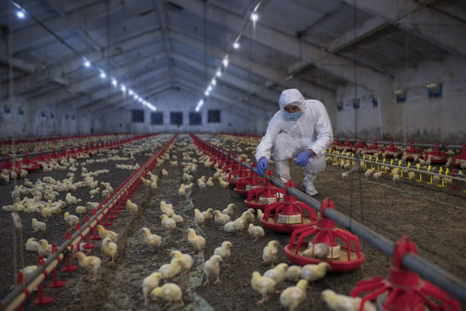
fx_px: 453
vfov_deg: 37.9
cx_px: 233
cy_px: 156
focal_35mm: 35
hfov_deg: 54.4
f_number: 2.2
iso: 800
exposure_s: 1/80
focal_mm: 35
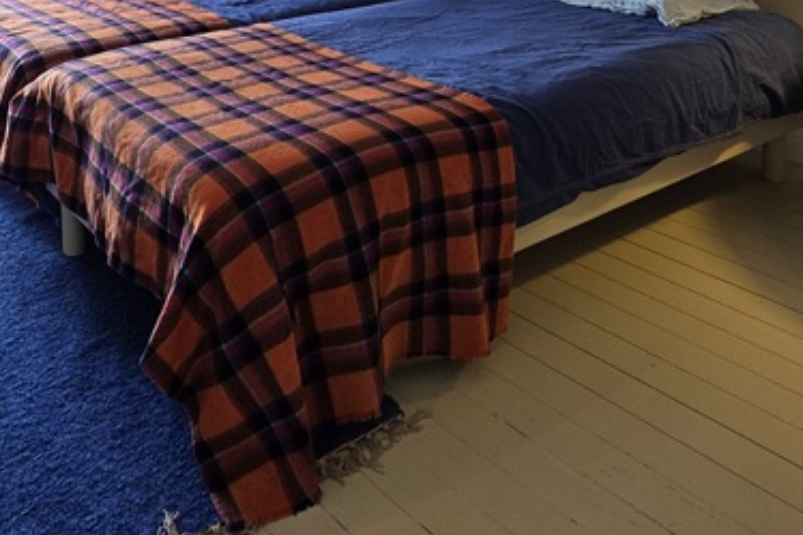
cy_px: -153
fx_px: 825
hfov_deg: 50.6
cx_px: 243
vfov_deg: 29.3
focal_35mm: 37
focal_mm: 2.2
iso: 64
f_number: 1.9
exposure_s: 1/100
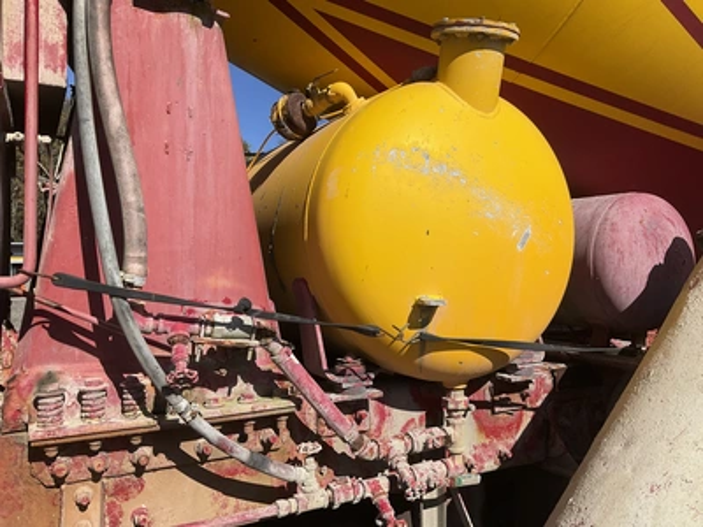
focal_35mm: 29
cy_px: 264
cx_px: 352
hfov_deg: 61.7
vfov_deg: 48.2
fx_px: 589
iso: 25
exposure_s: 1/3125
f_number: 1.8
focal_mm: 3
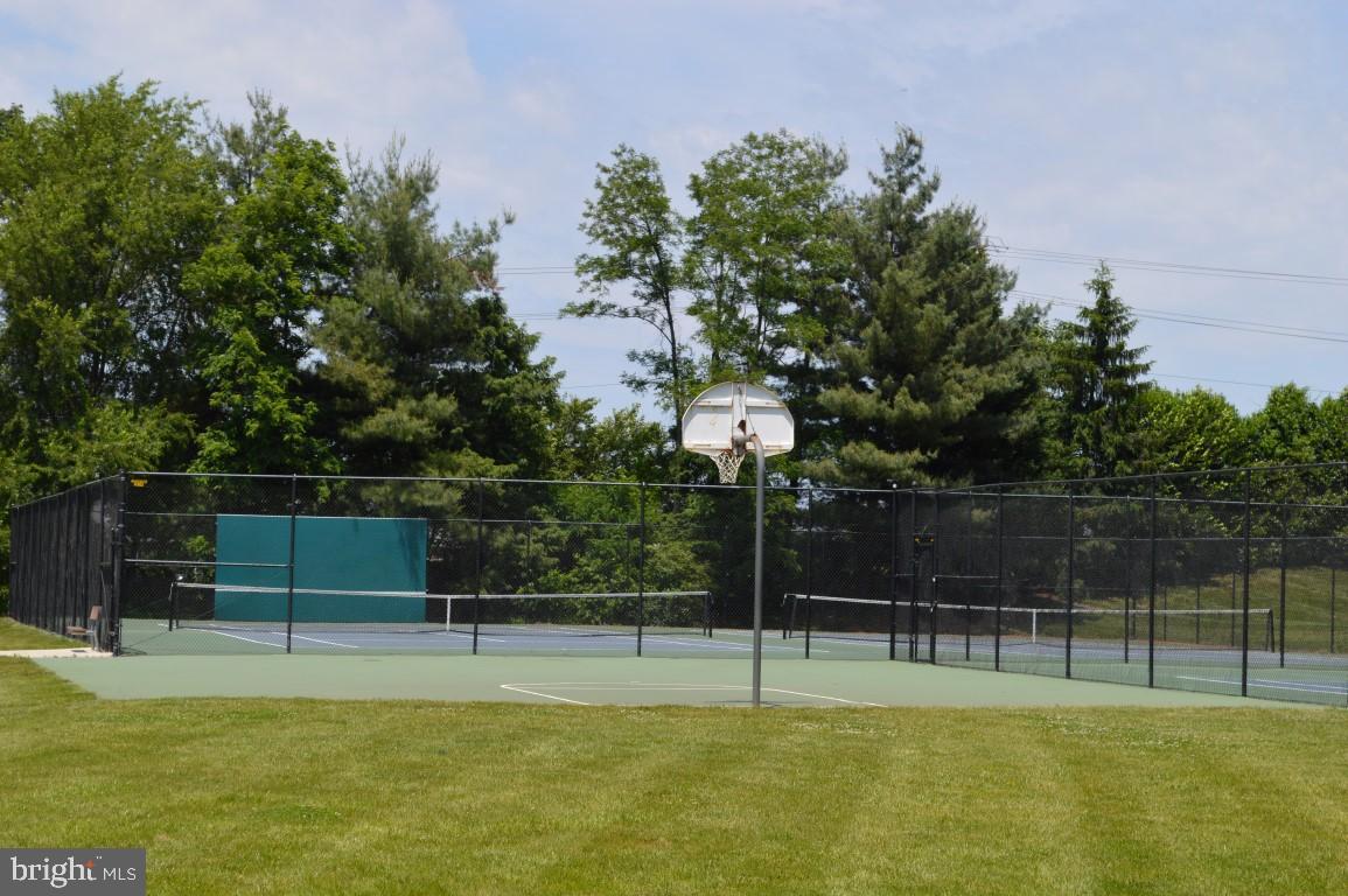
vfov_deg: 16.5
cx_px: 674
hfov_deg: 24.6
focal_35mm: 82
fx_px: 3086
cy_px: 448
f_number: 8
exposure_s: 1/250
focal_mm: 55
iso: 100
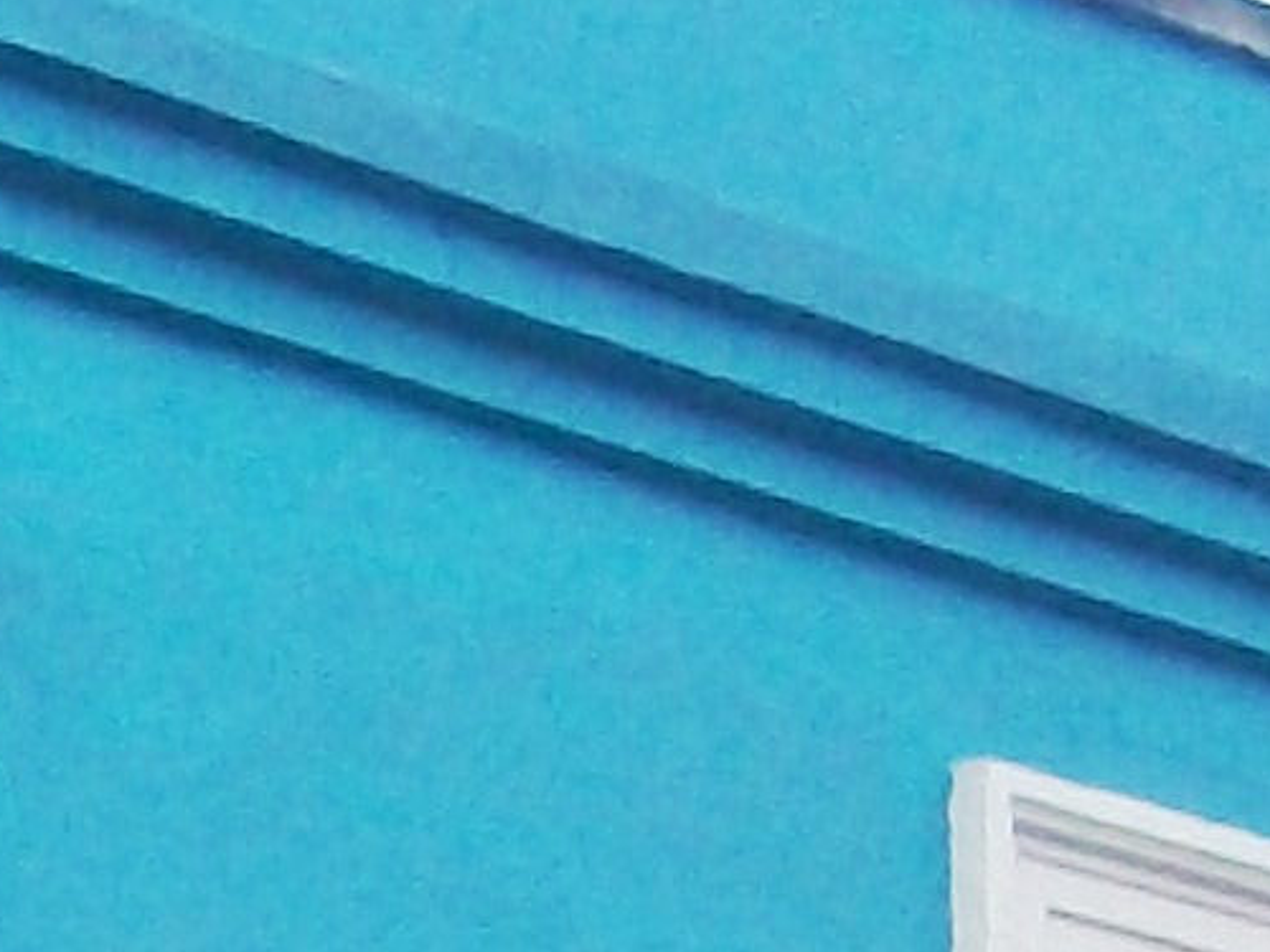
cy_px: 3082
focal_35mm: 458
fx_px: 16803
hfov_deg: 4.3
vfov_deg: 3.2
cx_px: -1196
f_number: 4.1
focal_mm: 11
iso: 120
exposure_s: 1/80
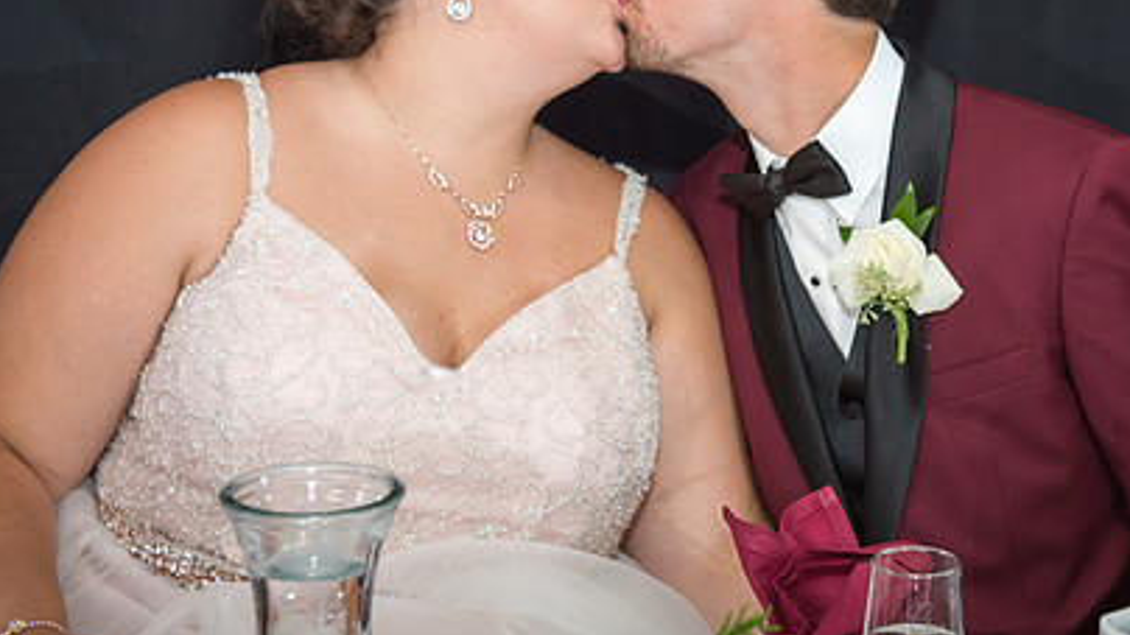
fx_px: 2696
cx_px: 712
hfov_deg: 23.6
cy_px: 130
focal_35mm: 90
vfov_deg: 13.4
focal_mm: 52
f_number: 4.8
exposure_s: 1/60
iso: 800
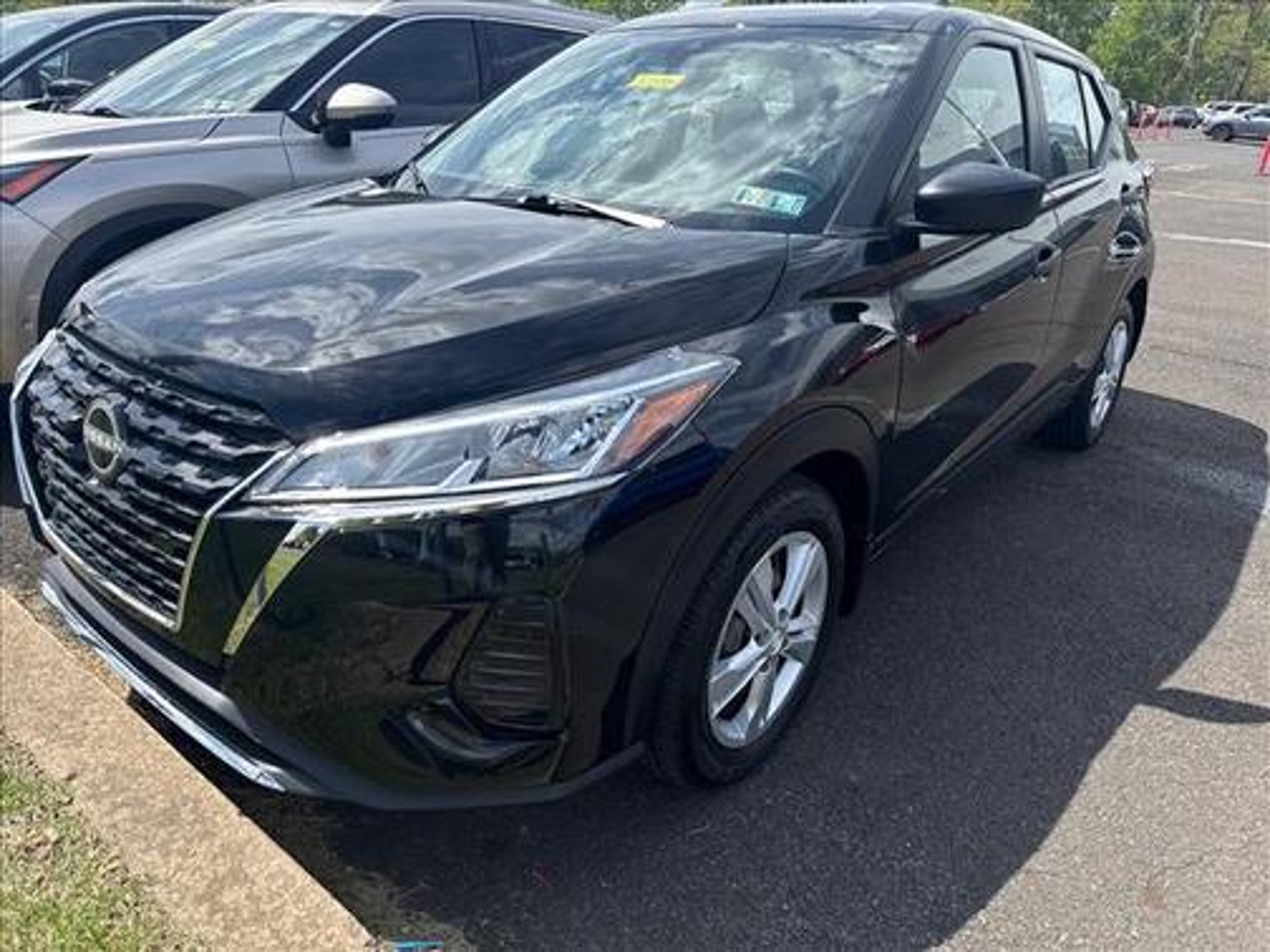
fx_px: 881
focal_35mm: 24
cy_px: 476
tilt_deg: -22.0
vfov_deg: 56.8
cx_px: 635
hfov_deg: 71.6
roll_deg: -1.4
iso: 80
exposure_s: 1/4167
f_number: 1.78
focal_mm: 6.76
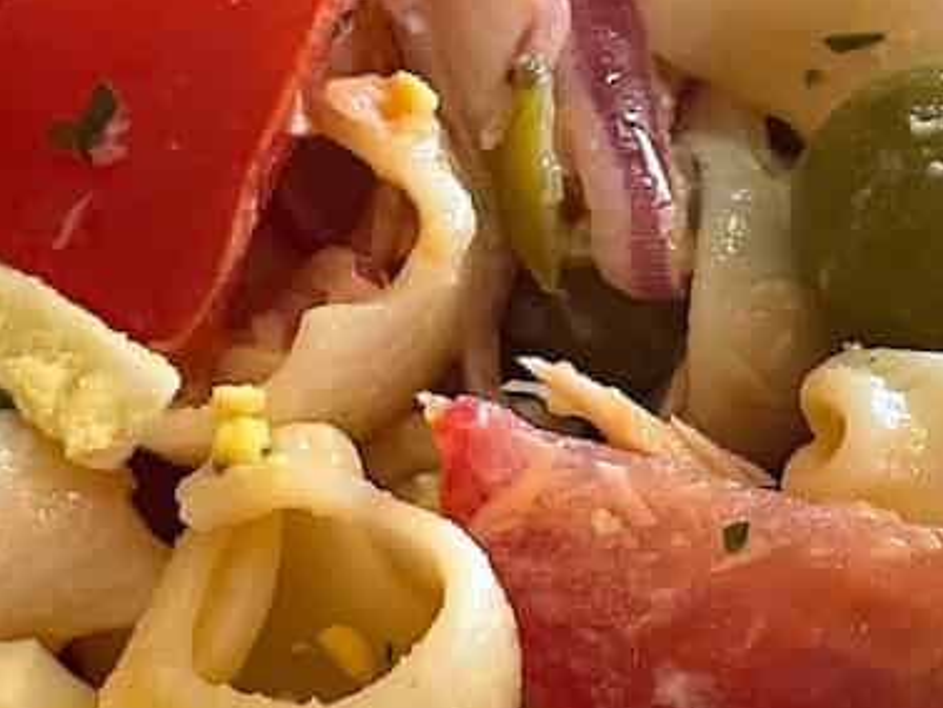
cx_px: 990
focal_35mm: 110
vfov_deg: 13.4
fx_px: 2998
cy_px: 489
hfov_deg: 17.4
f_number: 1.6
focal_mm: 4.2
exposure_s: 1/60
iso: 160
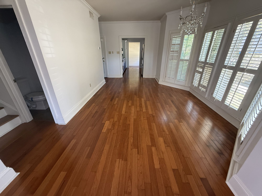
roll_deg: +0.7
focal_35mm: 14
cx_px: 131
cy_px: 98
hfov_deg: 102.1
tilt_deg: -22.1
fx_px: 106
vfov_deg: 85.7
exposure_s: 1/66
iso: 320
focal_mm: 2.22
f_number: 2.2
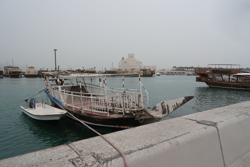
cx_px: 125
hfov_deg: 73.7
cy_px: 84
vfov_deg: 53.1
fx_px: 167
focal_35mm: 24
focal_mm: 24
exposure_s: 1/100
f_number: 16
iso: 400
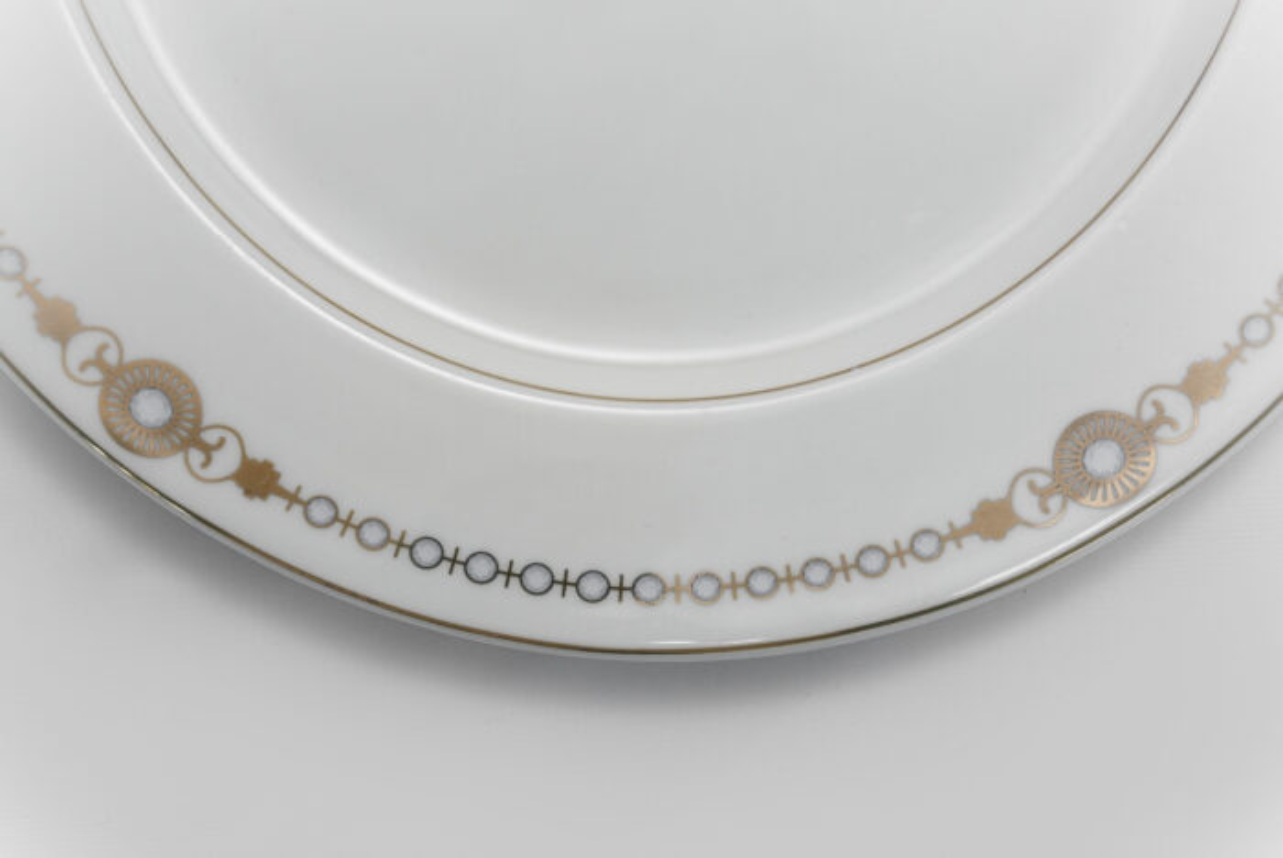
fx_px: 2497
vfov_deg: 19.5
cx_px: 642
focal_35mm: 70
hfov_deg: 28.8
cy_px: 429
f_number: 13
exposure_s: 1/100
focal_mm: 70
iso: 3200
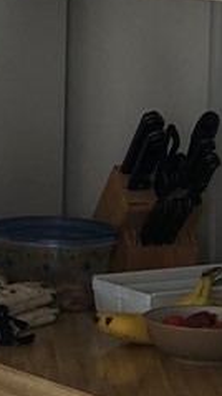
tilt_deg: -8.5
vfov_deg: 8.1
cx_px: -103
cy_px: 187
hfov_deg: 4.5
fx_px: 2791
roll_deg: -1.2
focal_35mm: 266
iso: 20
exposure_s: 1/40
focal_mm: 6.6
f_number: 2.8
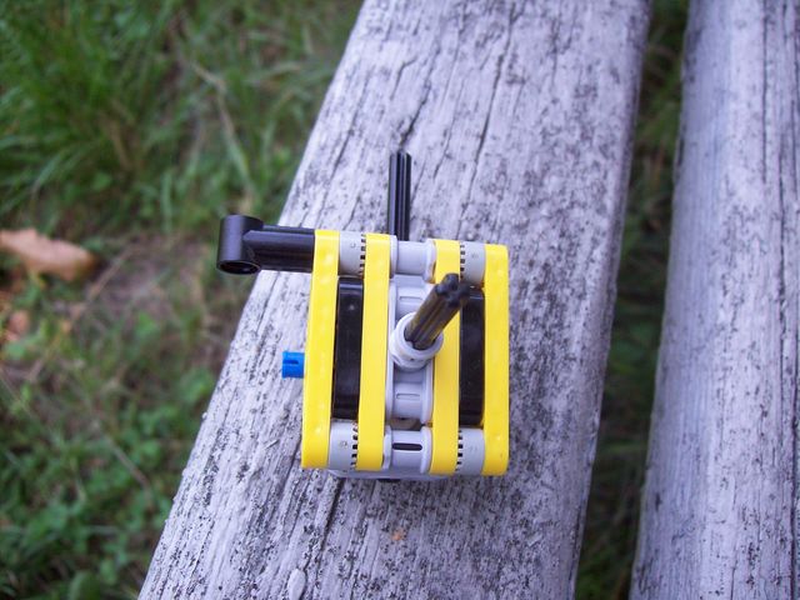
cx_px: 400
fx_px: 832
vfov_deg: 39.7
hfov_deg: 51.4
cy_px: 300
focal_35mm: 36
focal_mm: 6
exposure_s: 1/68.3
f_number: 2.7
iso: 80
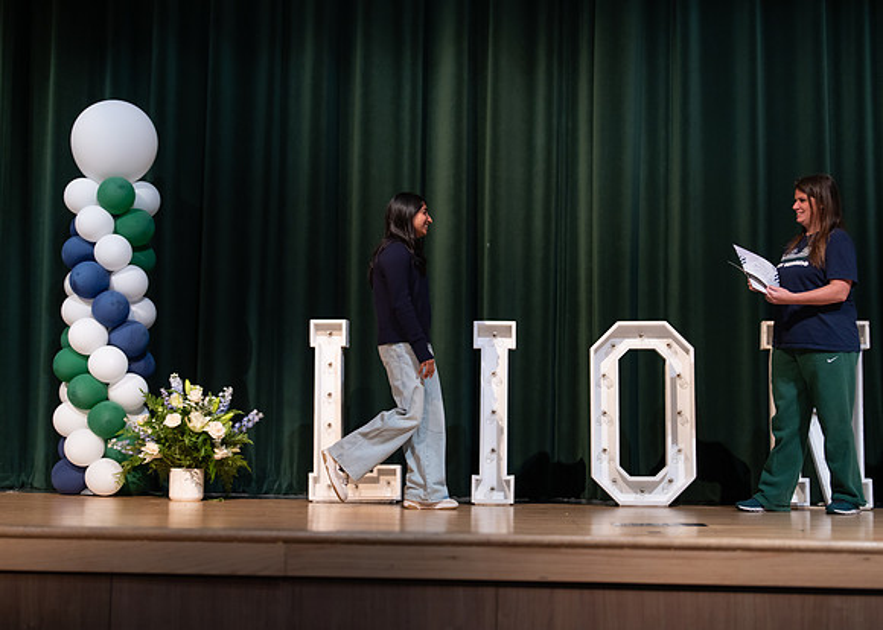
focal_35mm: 55
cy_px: 315
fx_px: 1370
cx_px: 442
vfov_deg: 25.9
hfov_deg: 35.7
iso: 640
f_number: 1.2
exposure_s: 1/320
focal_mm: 50
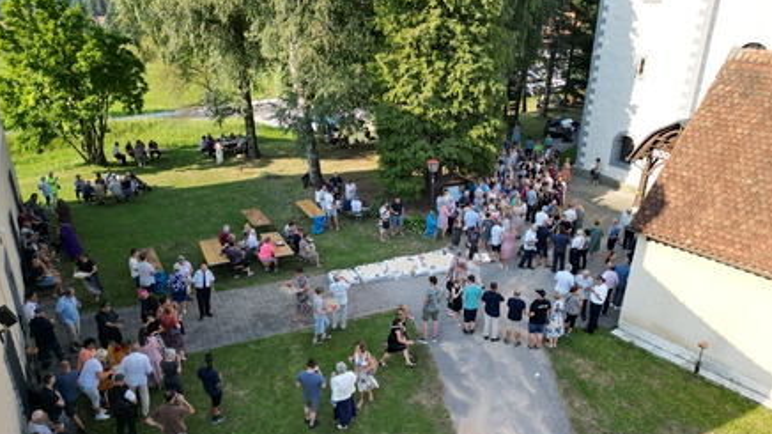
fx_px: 553
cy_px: 236
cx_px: 390
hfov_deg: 69.9
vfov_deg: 42.8
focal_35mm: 27
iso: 100
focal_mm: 6.72
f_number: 1.7
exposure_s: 1/500
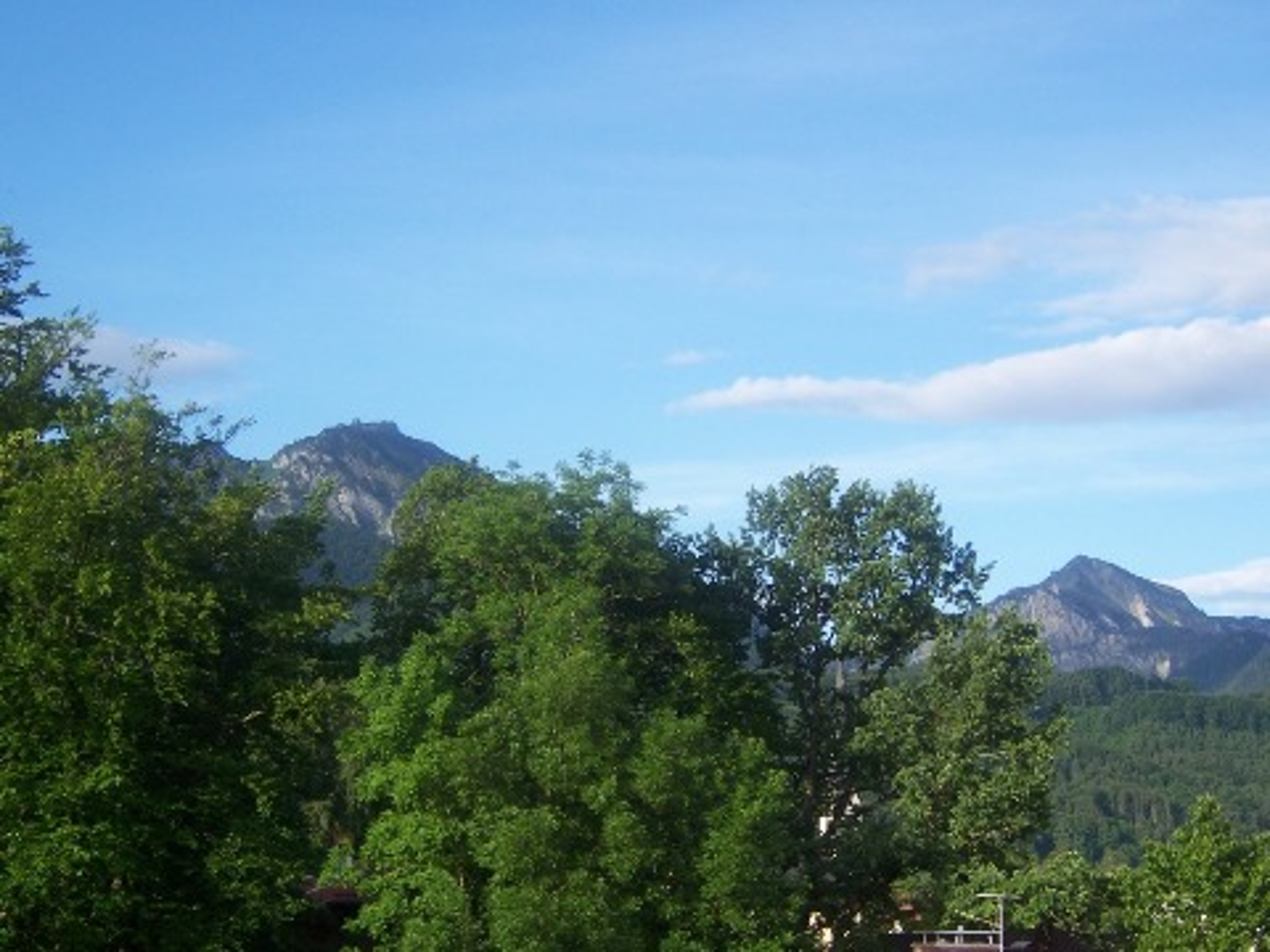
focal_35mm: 66
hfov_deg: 29.4
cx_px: 635
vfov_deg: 22.3
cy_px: 476
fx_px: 2421
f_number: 4
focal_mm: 11
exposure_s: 1/350
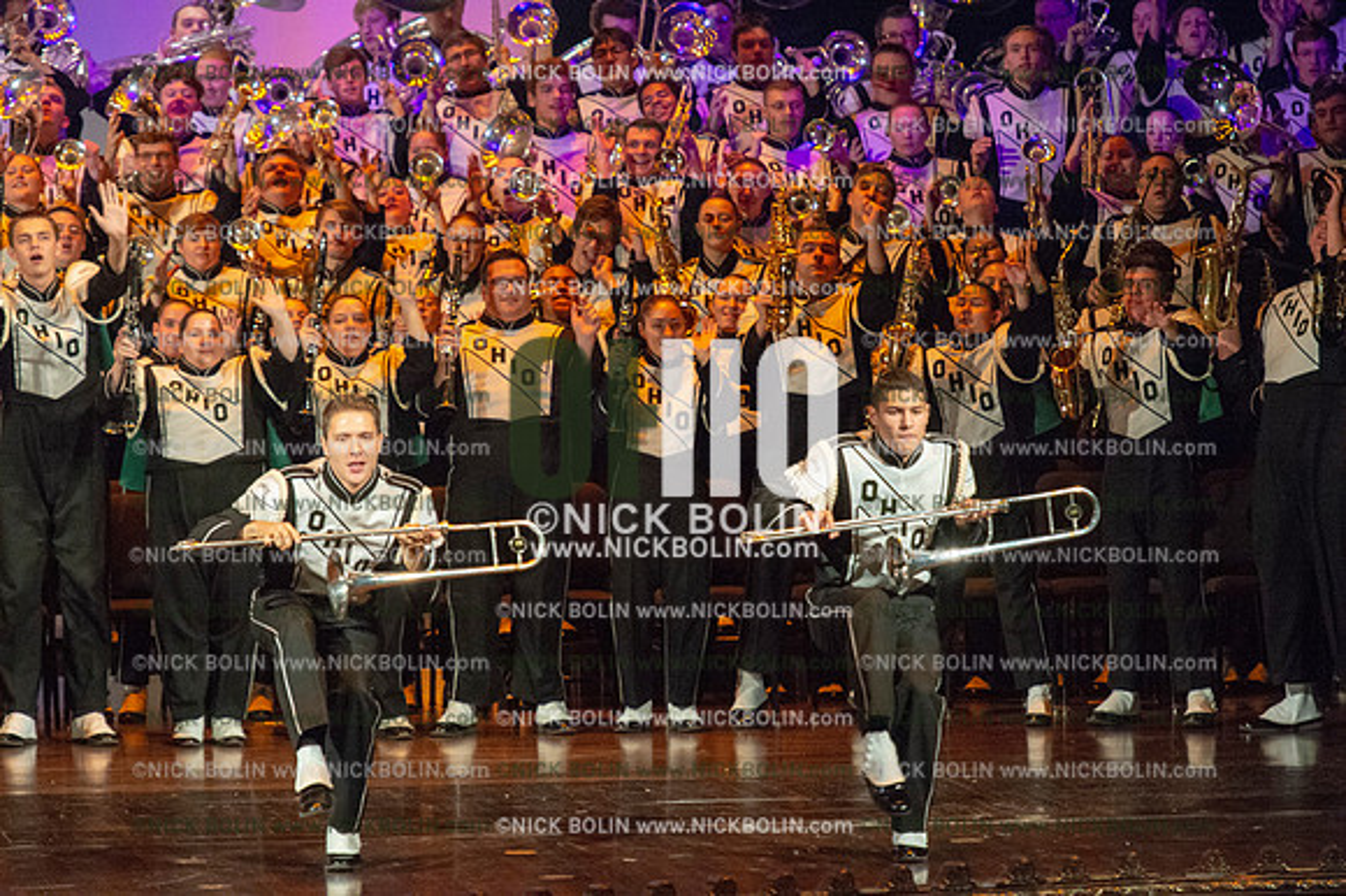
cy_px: 448
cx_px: 673
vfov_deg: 5.5
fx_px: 9342
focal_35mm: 250
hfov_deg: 8.2
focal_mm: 250
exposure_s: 1/320
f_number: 5.6
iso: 8000
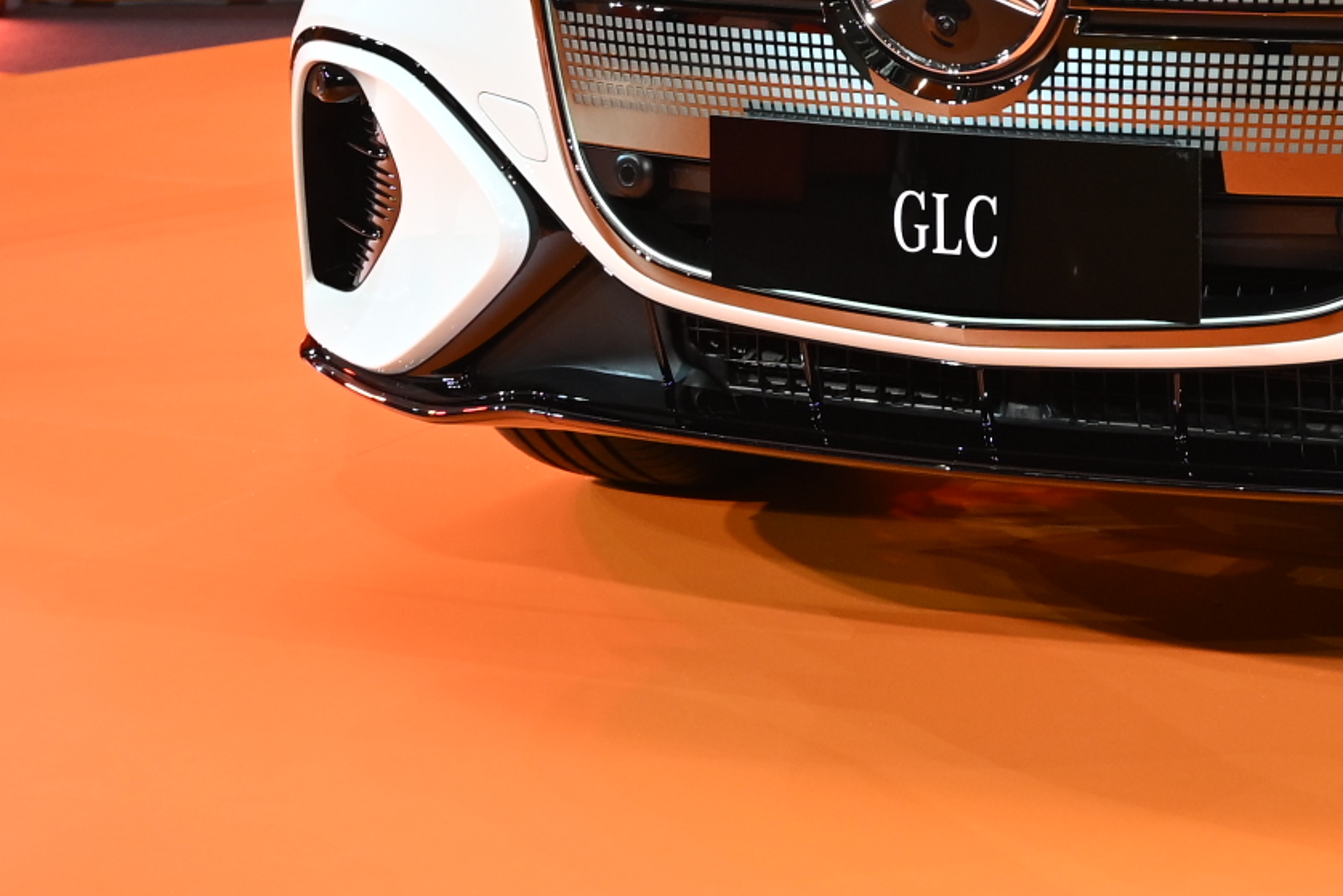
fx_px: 3768
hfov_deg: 18.8
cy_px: -478
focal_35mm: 101
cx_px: 1716
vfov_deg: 12.8
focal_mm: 28
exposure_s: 1/320
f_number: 3.5
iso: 800
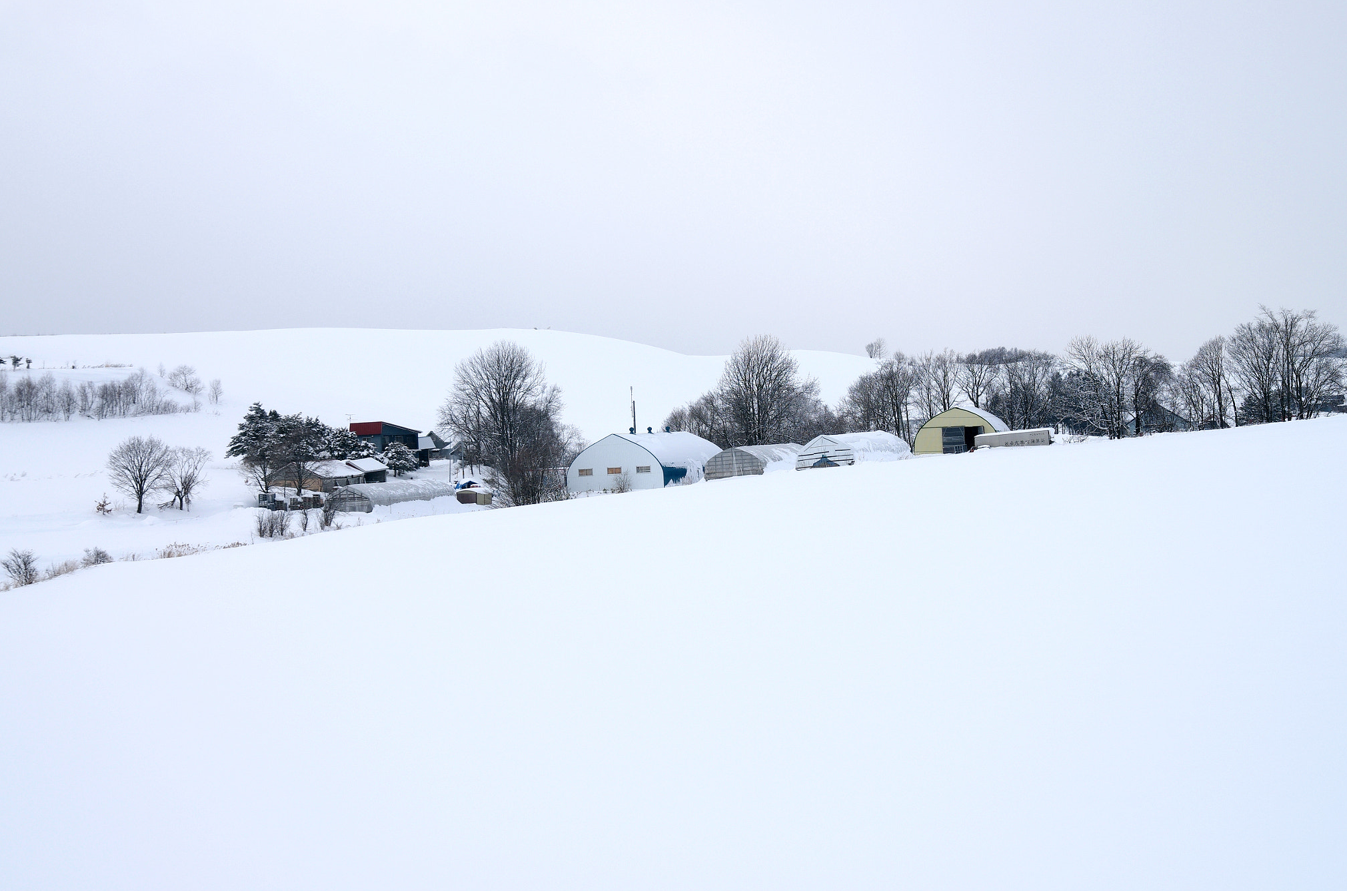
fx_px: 2837
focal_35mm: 76
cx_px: 678
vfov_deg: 17.9
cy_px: 449
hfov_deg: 26.7
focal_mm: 50
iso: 100
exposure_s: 1/250
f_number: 8
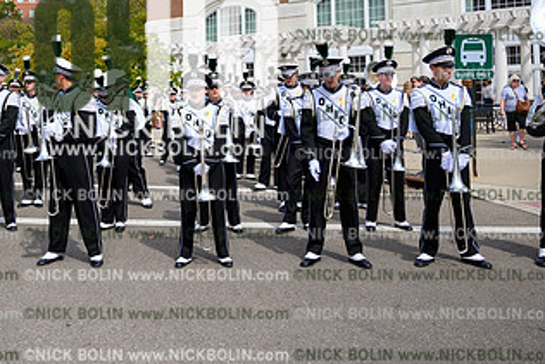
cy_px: 74
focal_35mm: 44
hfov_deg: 43.4
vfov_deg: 29.8
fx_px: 666
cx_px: 155
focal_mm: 24
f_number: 4
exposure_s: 1/1250
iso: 100
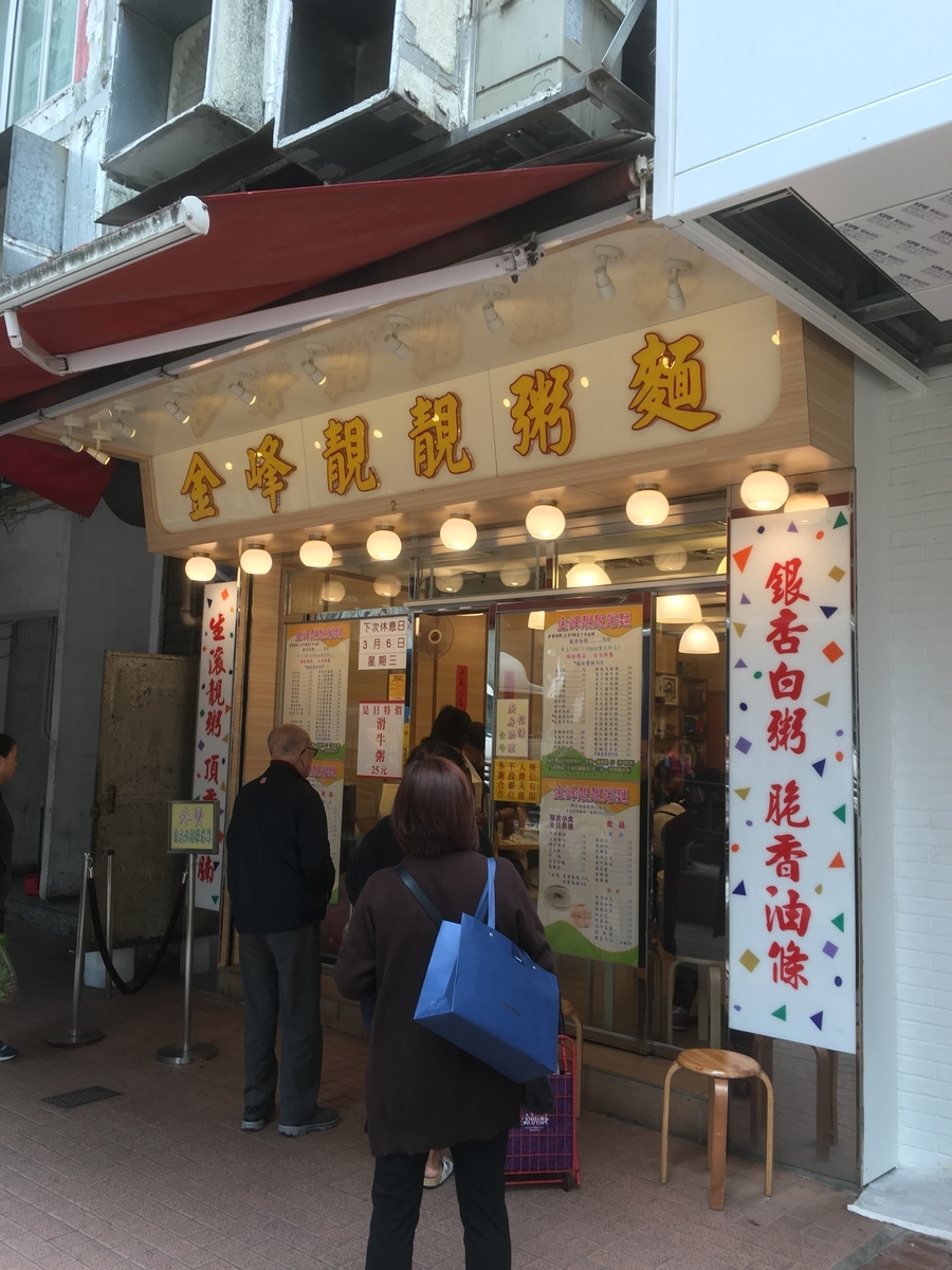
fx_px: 1063
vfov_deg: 61.7
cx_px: 476
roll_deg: -0.6
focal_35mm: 29
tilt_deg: +6.8
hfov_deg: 48.2
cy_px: 635
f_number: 2.2
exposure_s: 1/50
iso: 25
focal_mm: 4.15
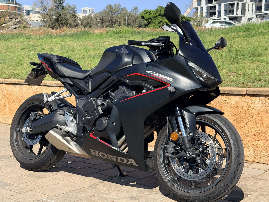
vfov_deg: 25.7
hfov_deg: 33.8
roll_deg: -1.2
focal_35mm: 57
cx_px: 135
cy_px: 98
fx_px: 443
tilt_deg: -4.3
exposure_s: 1/5208
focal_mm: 6.76
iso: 80
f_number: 1.78
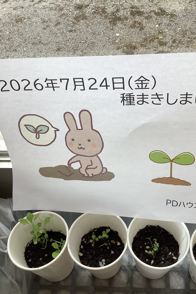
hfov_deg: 35.7
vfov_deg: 51.8
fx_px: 302
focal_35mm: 37
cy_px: 161
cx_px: 123
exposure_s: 1/120
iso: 50
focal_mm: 3.3
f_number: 2.4
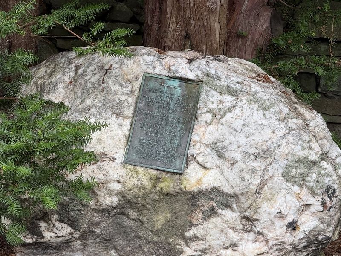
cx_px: 170
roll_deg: -4.8
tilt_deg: -13.8
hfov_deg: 16.4
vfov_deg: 12.3
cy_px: 128
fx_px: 1182
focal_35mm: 120
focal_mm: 15.66
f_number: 2.8
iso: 64
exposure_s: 1/99
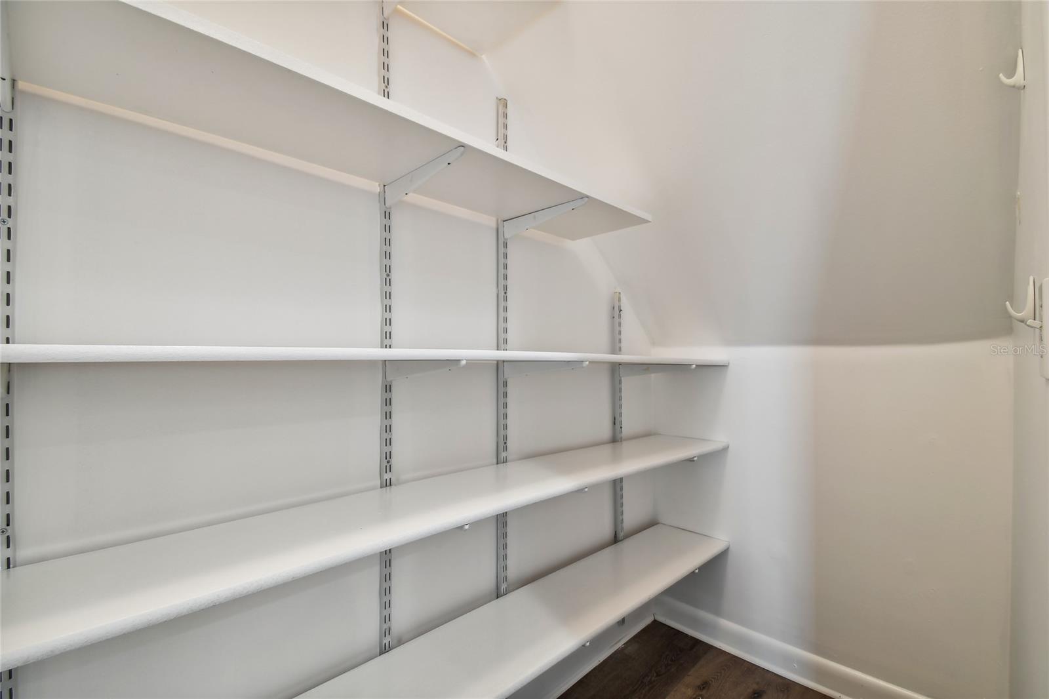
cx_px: 524
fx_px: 437
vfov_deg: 77.3
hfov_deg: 100.4
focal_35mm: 15
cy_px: 350
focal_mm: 10
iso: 100
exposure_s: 1/5
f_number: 7.1
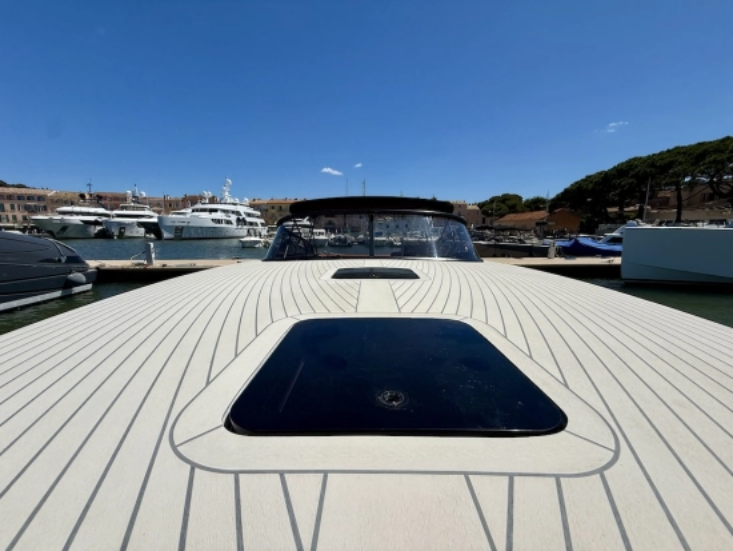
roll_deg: +0.2
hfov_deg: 102.0
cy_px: 276
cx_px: 366
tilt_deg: -8.1
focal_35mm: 14
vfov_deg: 85.7
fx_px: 297
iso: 50
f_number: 2.2
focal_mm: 2.22
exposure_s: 1/6173
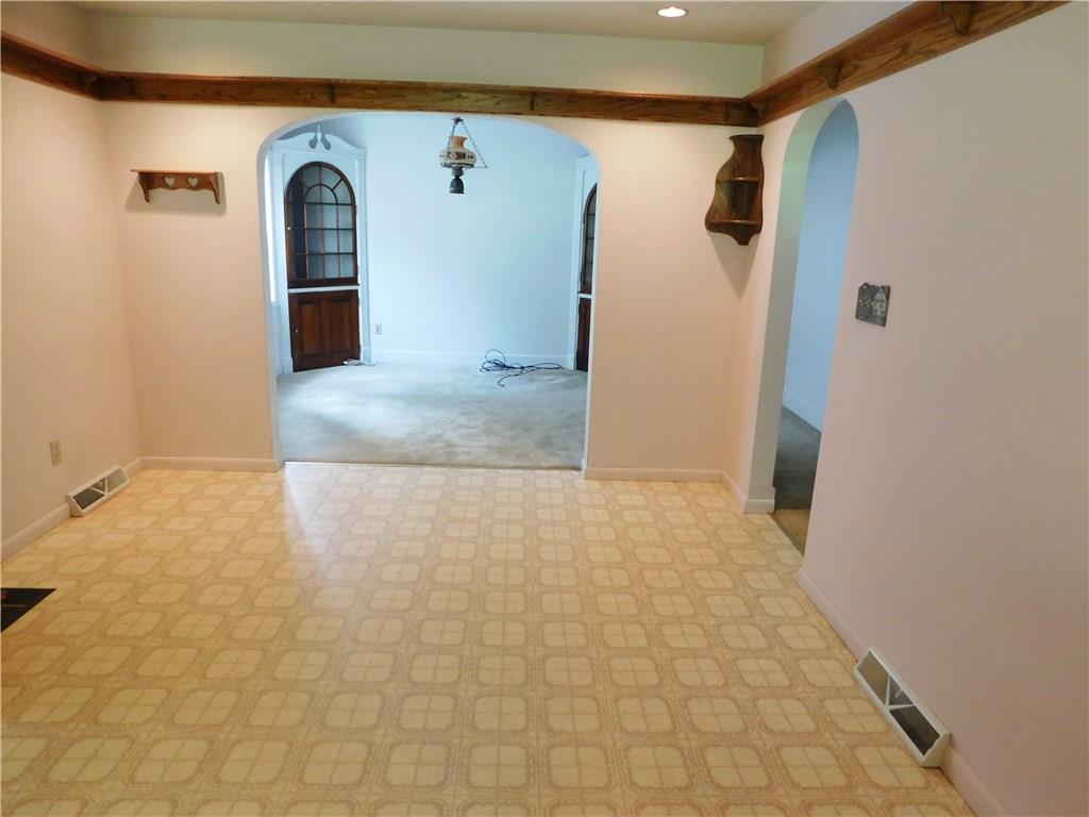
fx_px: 724
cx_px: 544
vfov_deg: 58.9
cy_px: 408
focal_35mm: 23
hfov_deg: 73.9
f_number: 3
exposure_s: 1/30
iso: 280
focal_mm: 4
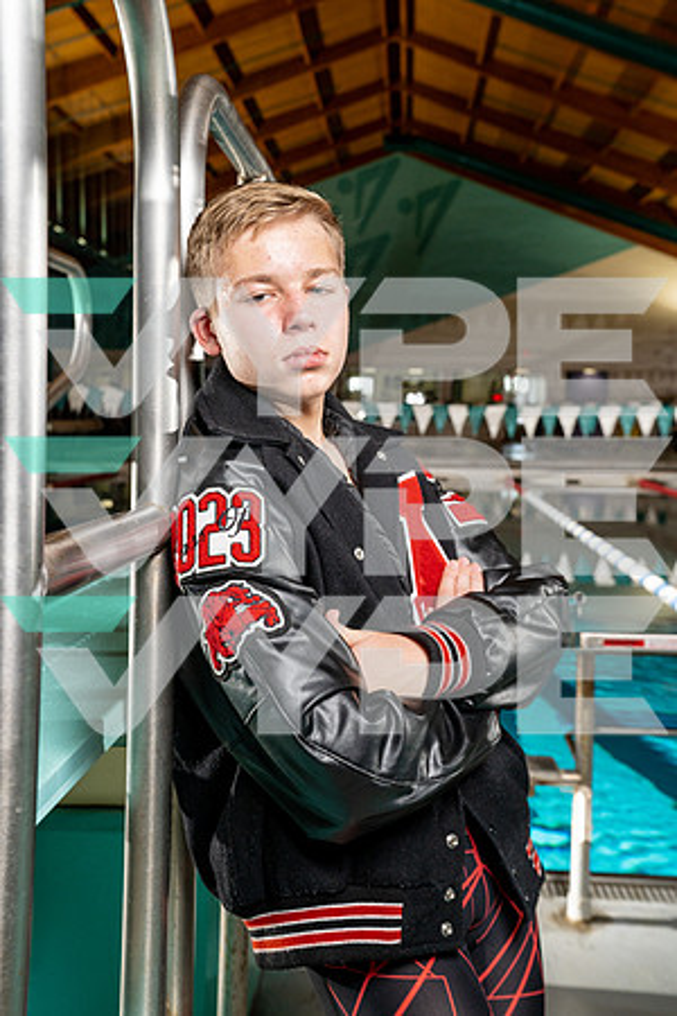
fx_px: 1269
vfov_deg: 43.6
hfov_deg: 29.9
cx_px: 338
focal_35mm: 45
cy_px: 508
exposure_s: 1/250
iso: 500
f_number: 7.1
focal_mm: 45
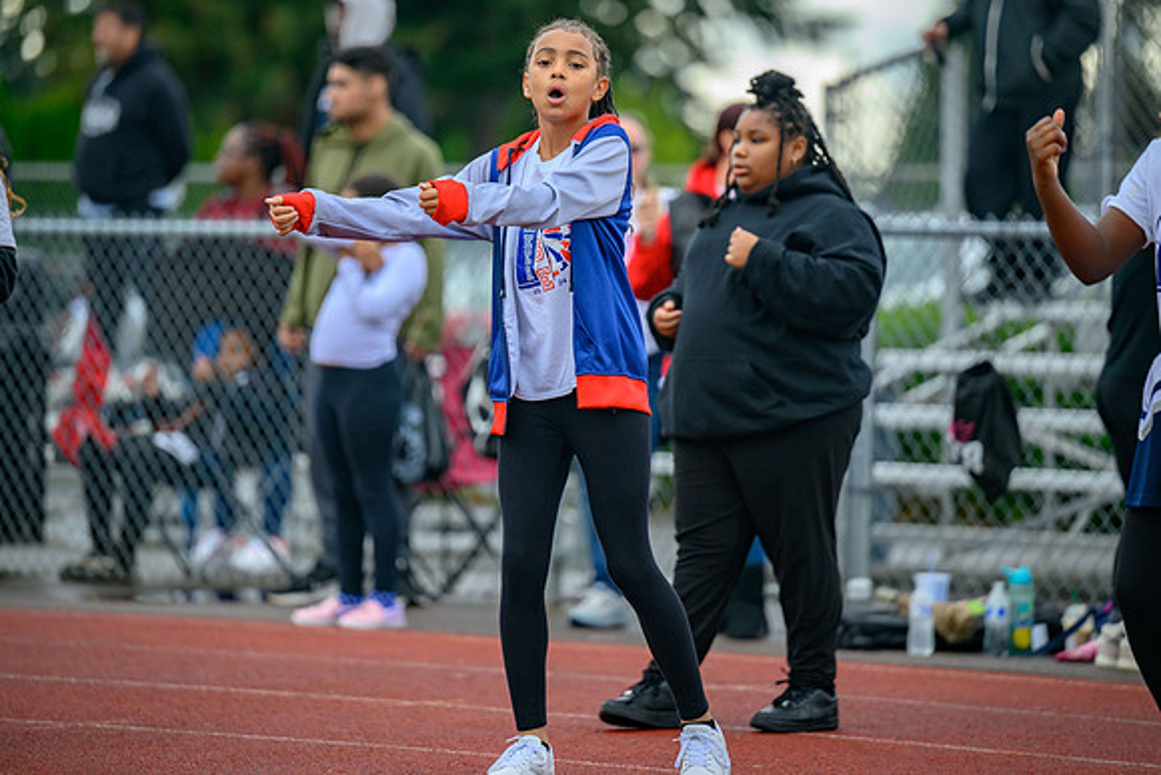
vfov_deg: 6.5
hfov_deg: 9.7
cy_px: 345
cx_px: 579
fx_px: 6808
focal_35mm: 211
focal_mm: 190
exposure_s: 1/1600
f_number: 2.8
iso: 500
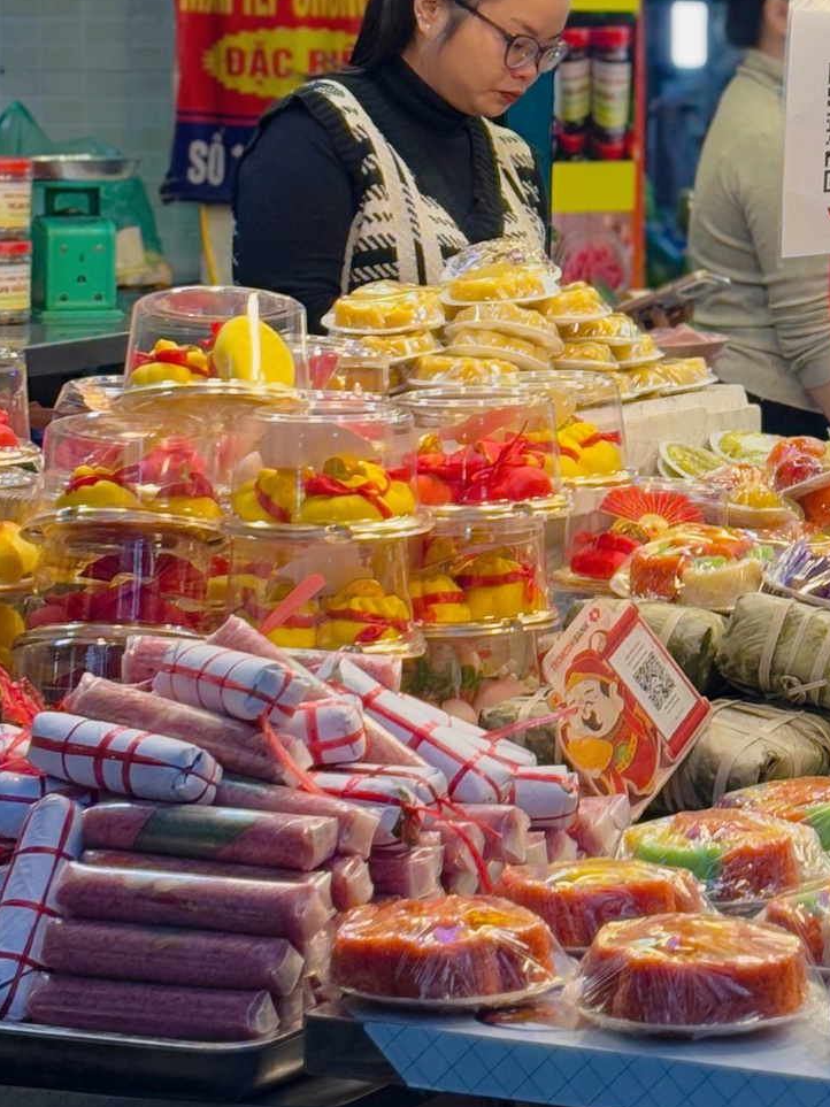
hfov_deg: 10.2
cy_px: 126
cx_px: 906
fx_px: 4605
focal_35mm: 144
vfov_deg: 13.6
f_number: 1.6
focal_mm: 5.96
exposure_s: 1/100
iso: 25
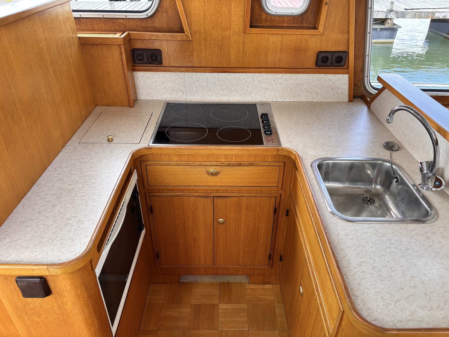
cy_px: 168
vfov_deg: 53.1
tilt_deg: -32.9
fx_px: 337
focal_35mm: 26
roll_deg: -0.3
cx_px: 224
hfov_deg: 67.3
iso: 100
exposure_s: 1/121
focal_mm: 5.96
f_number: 1.6
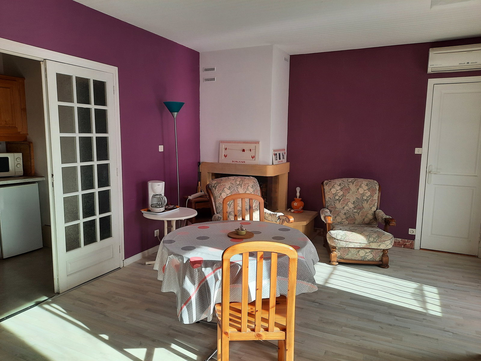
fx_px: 347
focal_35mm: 25
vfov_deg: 54.9
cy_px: 180
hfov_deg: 69.4
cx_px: 240
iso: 40
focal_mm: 4.6
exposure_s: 1/100
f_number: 2
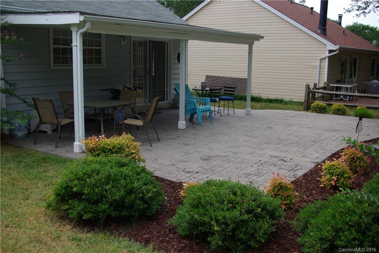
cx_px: 190
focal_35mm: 36
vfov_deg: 36.9
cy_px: 126
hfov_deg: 53.1
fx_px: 379
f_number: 4.5
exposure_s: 1/60
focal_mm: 24
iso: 100
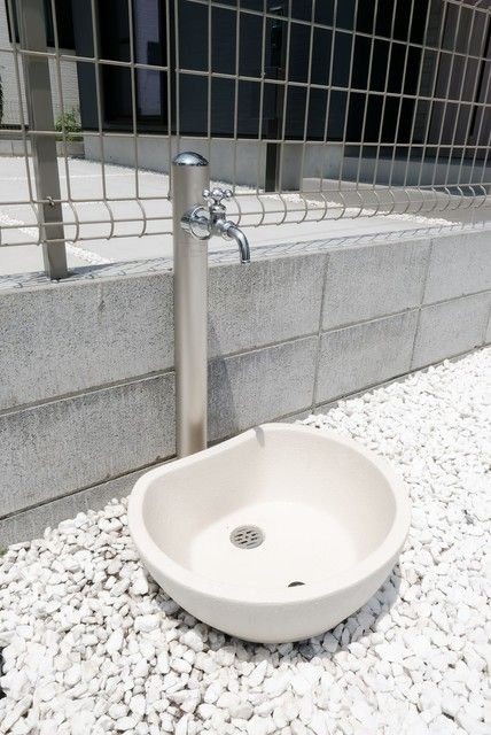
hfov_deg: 53.2
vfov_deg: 73.7
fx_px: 490
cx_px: 246
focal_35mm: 24
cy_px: 368
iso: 800
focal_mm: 16
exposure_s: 1/160
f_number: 29
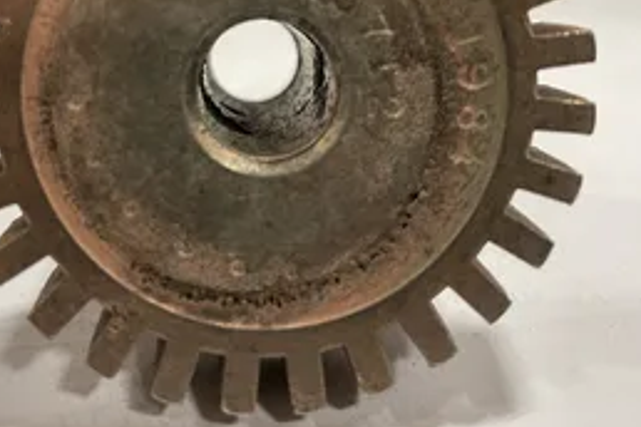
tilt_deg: -19.3
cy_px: 60
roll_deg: -1.2
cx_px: 258
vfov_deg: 30.7
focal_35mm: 42
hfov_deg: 46.2
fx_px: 748
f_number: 1.6
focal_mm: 4.2
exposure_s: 1/60
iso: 500
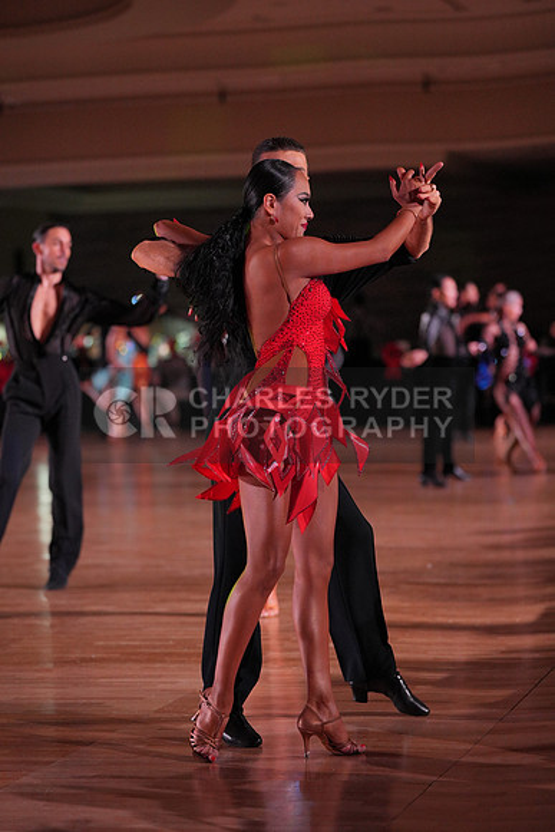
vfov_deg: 19.5
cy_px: 416
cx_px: 278
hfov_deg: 13.0
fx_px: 2426
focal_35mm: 105
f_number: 2.8
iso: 1600
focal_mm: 105
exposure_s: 1/800
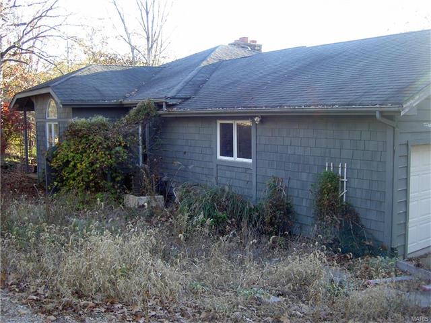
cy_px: 162
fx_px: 486
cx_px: 216
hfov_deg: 47.9
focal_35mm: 39
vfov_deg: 36.8
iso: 100
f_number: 2.8
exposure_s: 1/59.5
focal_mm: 8
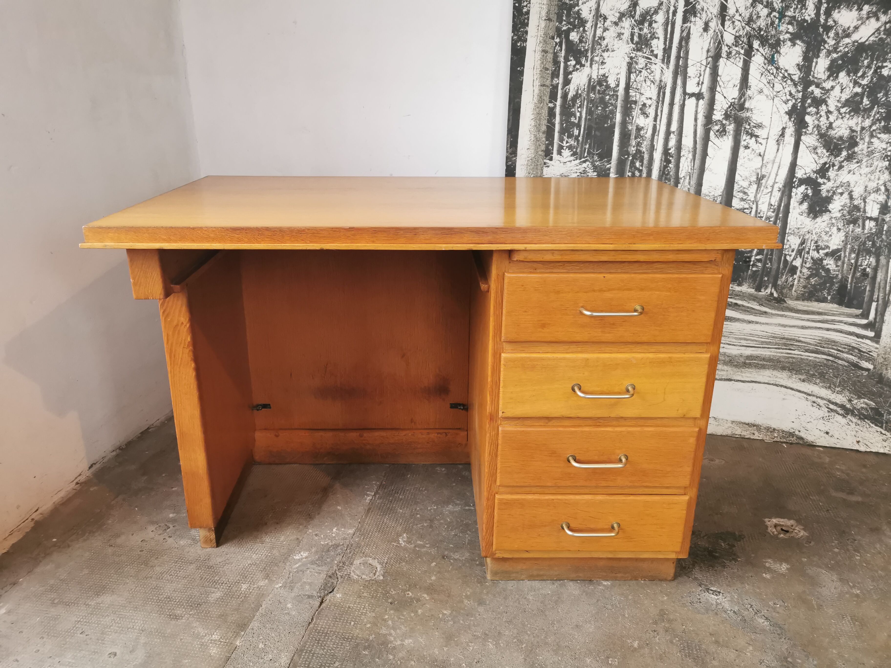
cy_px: 334
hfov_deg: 65.3
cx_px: 446
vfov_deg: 51.4
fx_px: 695
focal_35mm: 27
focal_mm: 5.56
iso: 400
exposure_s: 1/60
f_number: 1.6
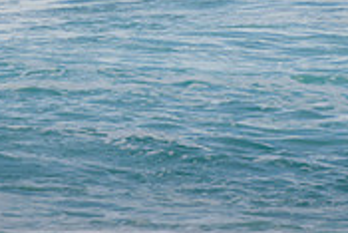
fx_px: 17598
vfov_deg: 0.8
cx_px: 283
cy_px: -172
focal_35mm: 1819
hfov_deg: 1.1
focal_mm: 400
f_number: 5.6
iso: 320
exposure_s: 1/2000
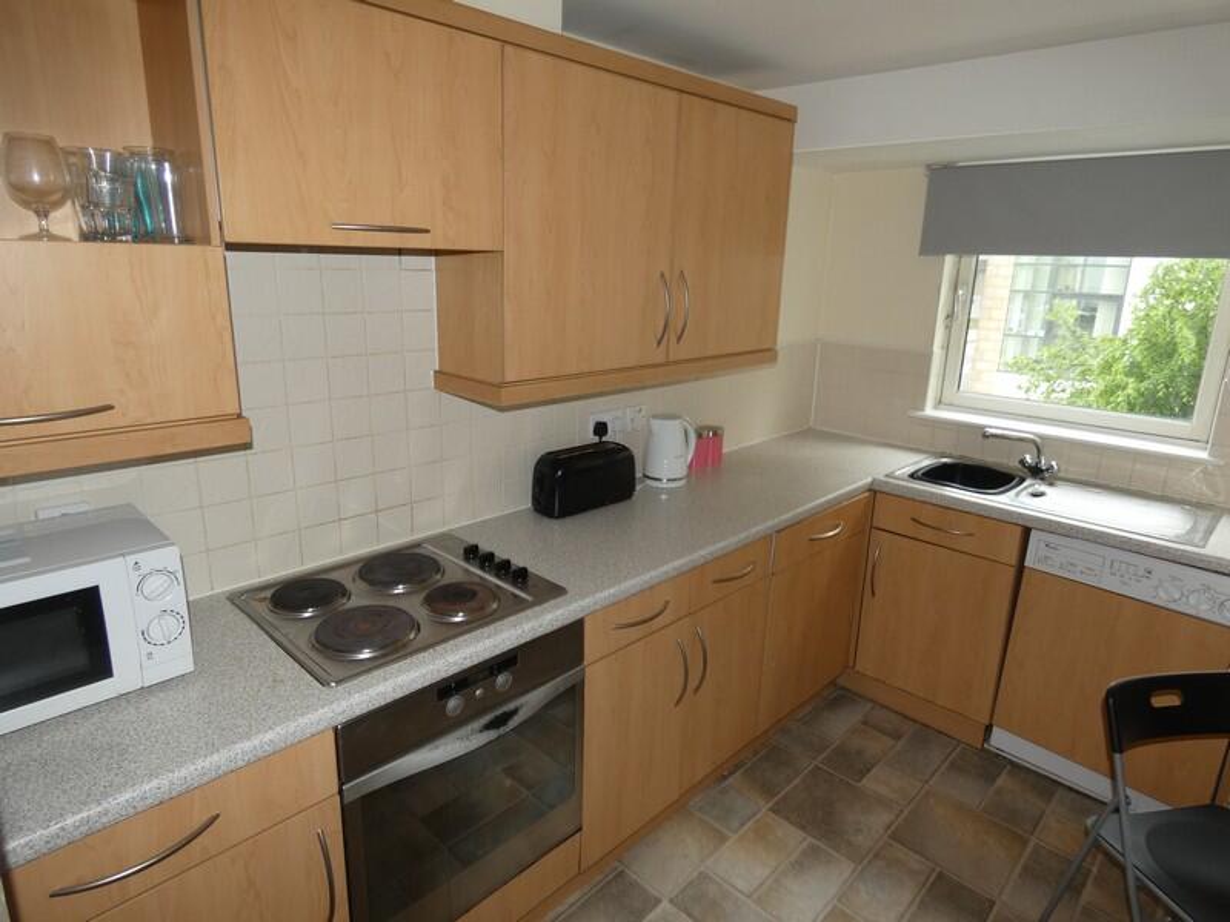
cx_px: 615
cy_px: 461
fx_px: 711
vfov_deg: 66.0
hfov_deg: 81.7
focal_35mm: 20
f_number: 2.8
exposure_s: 1/60
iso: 100
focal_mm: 3.6
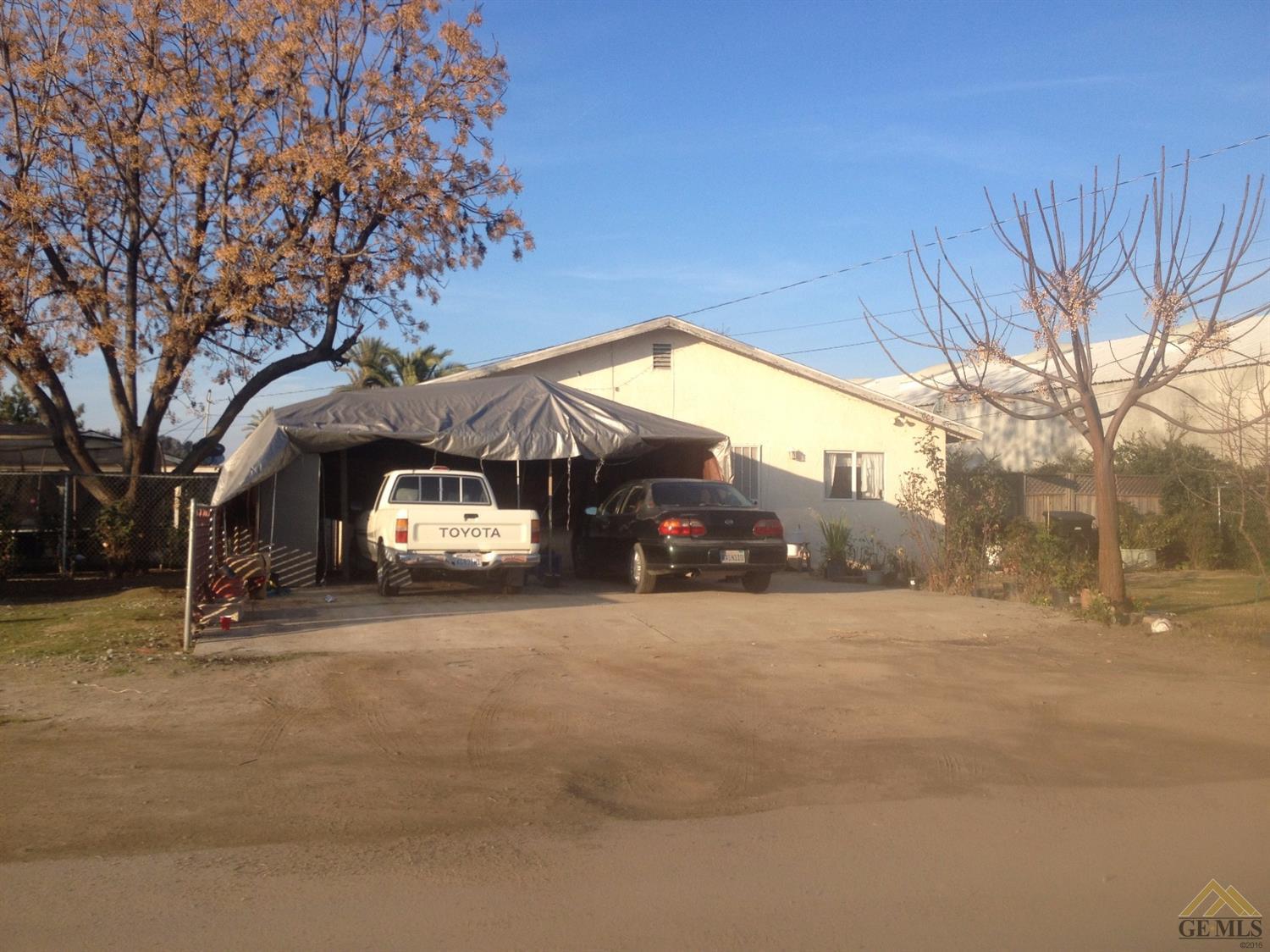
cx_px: 635
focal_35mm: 35
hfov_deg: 52.6
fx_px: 1284
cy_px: 476
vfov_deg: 40.7
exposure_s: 1/986
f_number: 2.4
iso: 50
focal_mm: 4.28
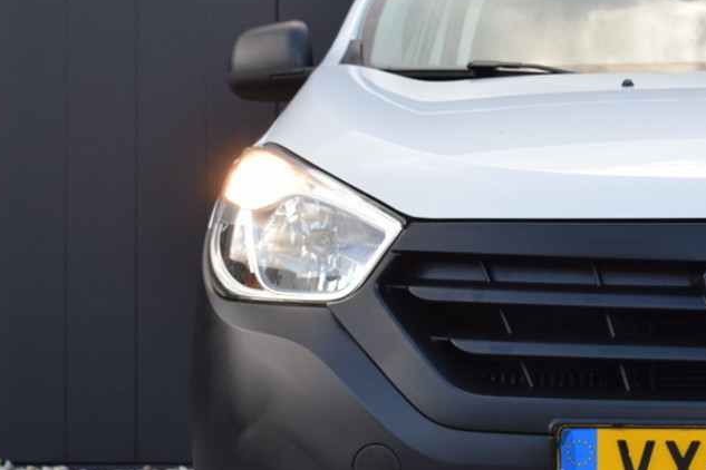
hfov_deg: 17.1
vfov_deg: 11.8
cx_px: 754
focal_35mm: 116
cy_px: 273
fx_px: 2277
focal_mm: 35
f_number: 7.1
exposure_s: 1/200
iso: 400
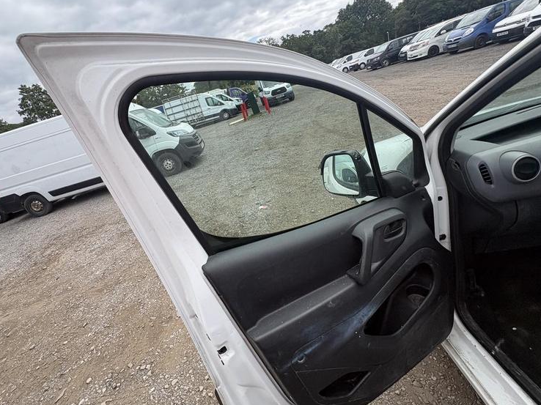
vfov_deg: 74.6
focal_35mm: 17
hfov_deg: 90.7
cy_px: 185
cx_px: 242
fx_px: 266
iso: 40
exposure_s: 1/1020
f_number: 2.2
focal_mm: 2.22
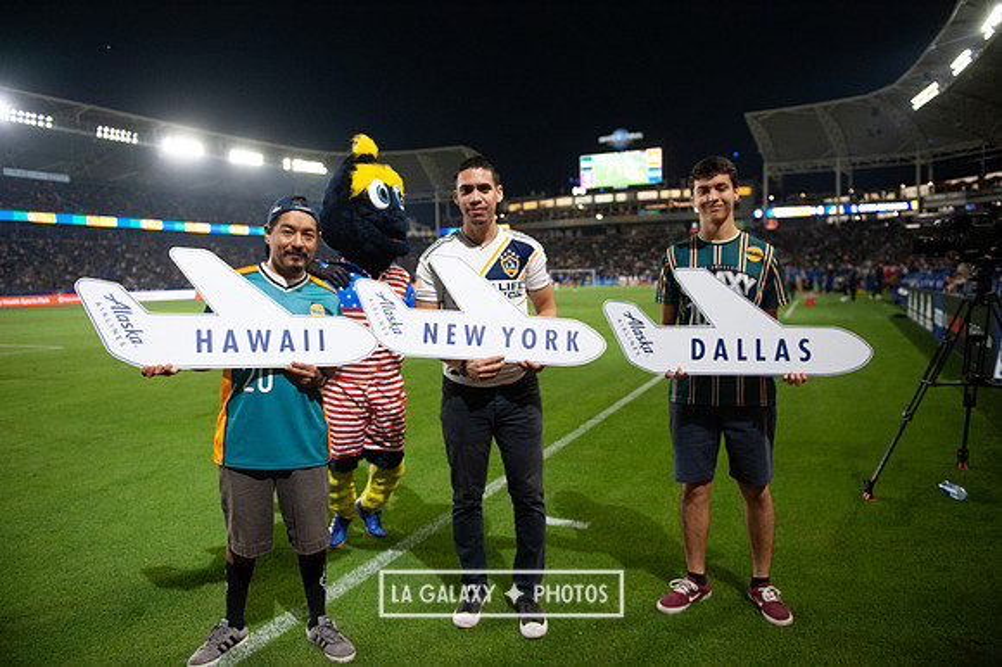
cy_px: 334
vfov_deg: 53.1
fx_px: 668
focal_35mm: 24
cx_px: 501
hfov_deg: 73.8
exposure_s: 1/1600
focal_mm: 24
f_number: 2.8
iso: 2500
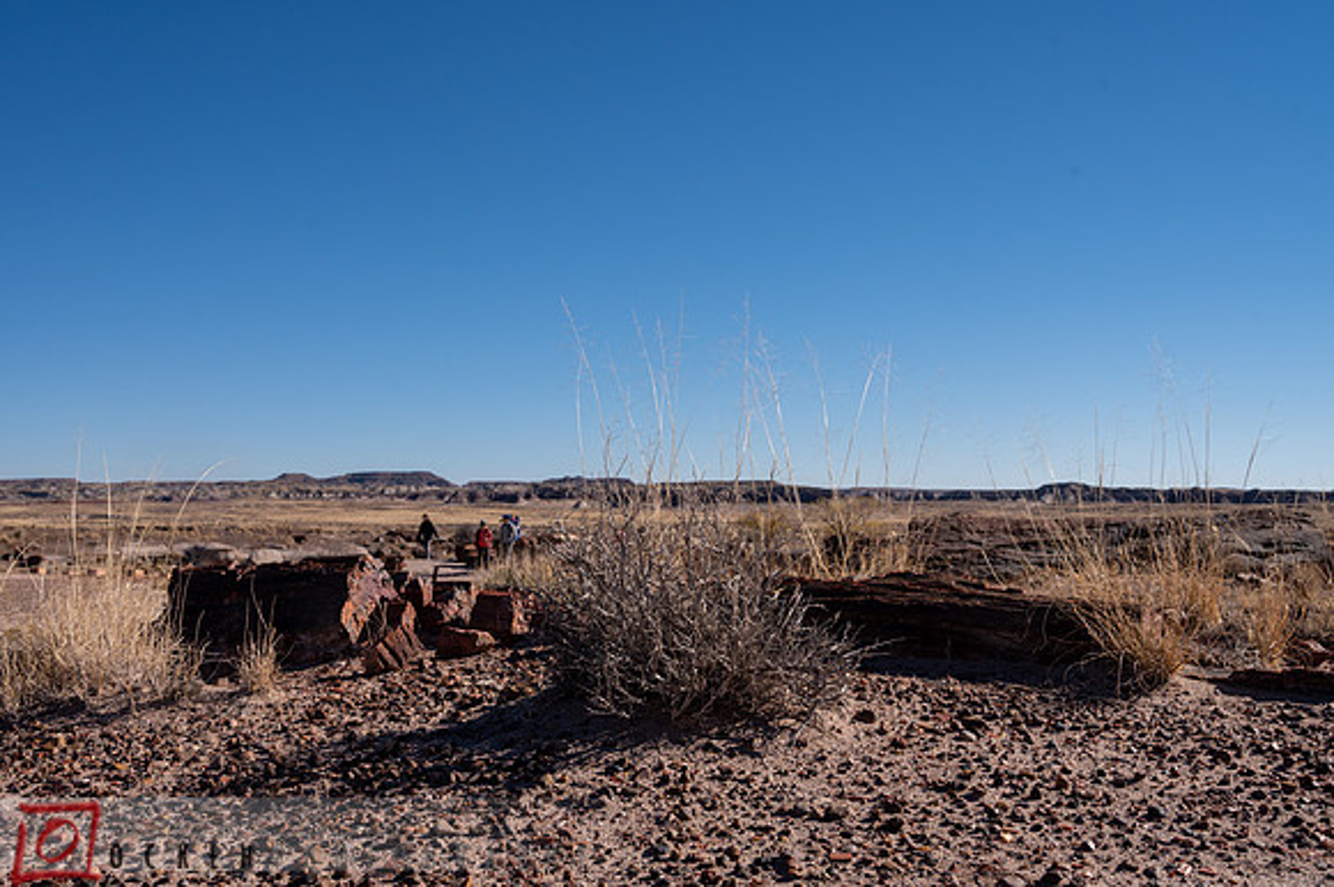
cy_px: 494
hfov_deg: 53.6
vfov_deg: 37.1
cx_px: 645
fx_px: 1320
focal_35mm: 36
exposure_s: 1/640
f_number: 9
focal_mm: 32
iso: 200
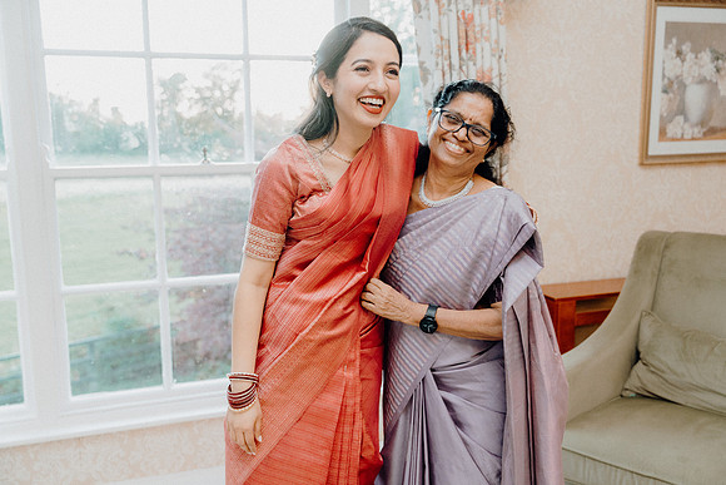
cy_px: 242
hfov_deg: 54.4
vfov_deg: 37.9
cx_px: 363
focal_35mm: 35
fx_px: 706
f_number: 3.5
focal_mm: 35
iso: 2500
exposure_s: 1/200
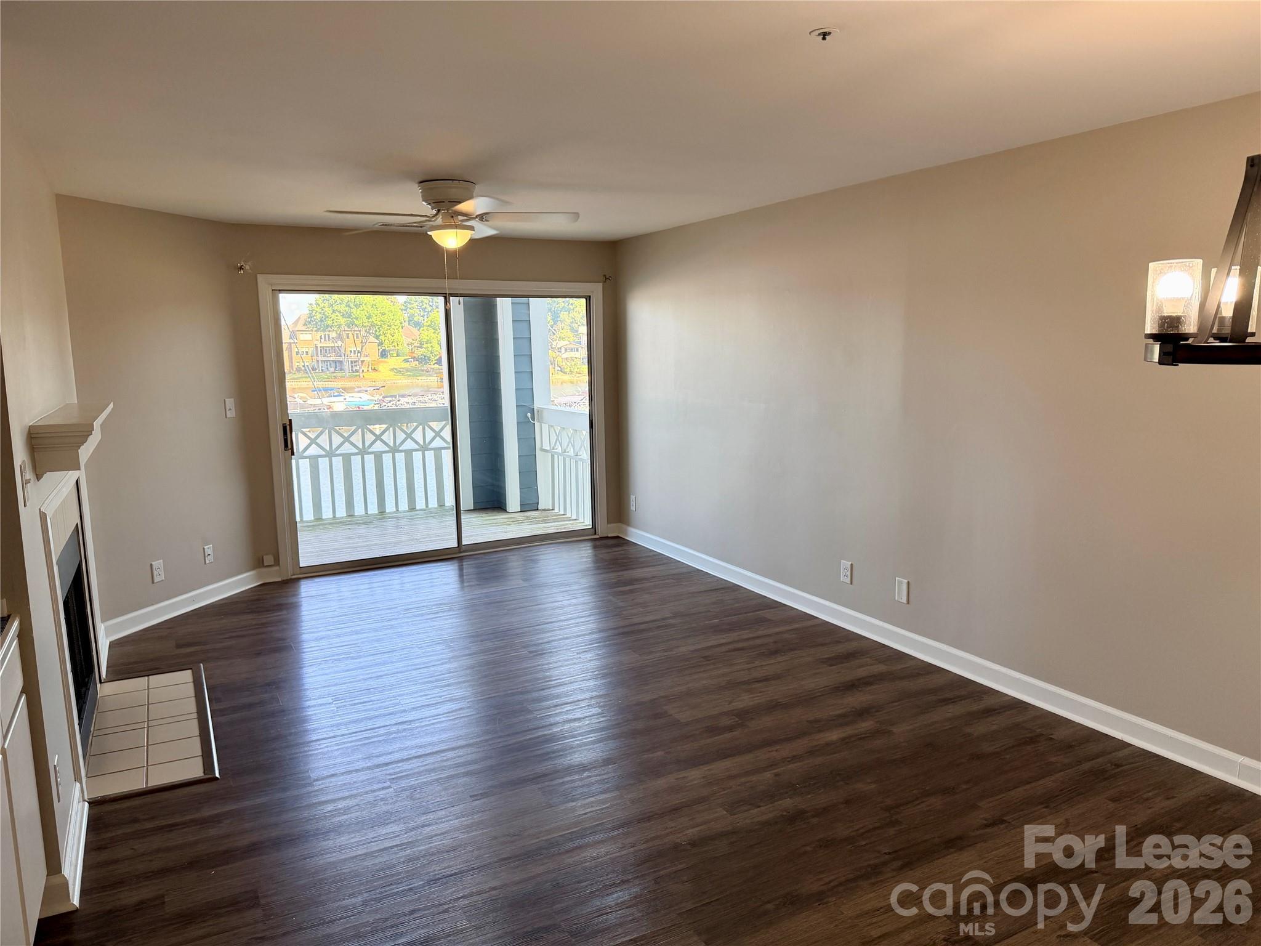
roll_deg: +0.8
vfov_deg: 56.8
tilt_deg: -8.3
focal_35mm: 24
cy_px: 473
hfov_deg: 71.6
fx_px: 874
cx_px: 630
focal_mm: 6.76
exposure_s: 1/204
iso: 125
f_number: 1.78
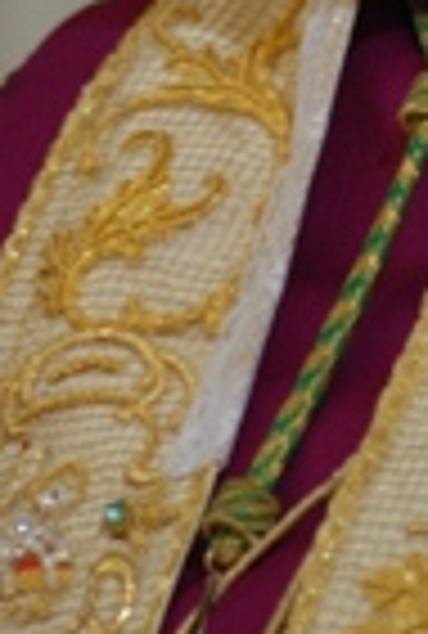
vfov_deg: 2.2
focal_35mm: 952
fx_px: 16852
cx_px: 478
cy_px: -211
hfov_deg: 1.5
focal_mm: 200
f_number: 2.8
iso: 800
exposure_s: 1/45
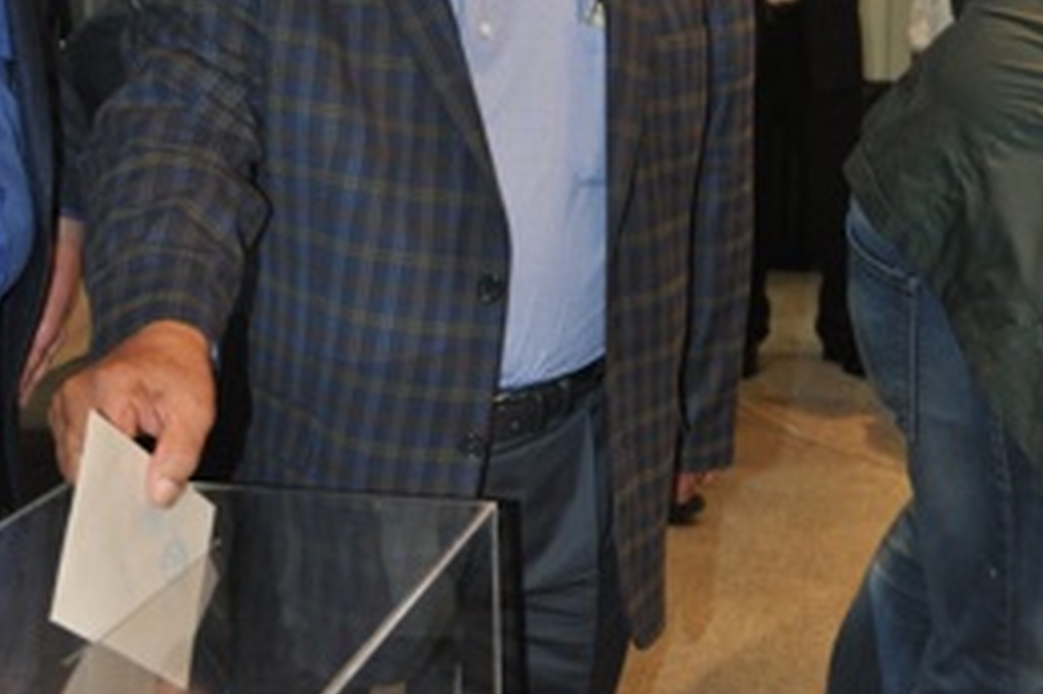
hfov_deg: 32.4
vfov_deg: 21.7
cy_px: 168
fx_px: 1795
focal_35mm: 62
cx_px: 530
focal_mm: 24
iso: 800
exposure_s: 1/60
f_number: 3.8
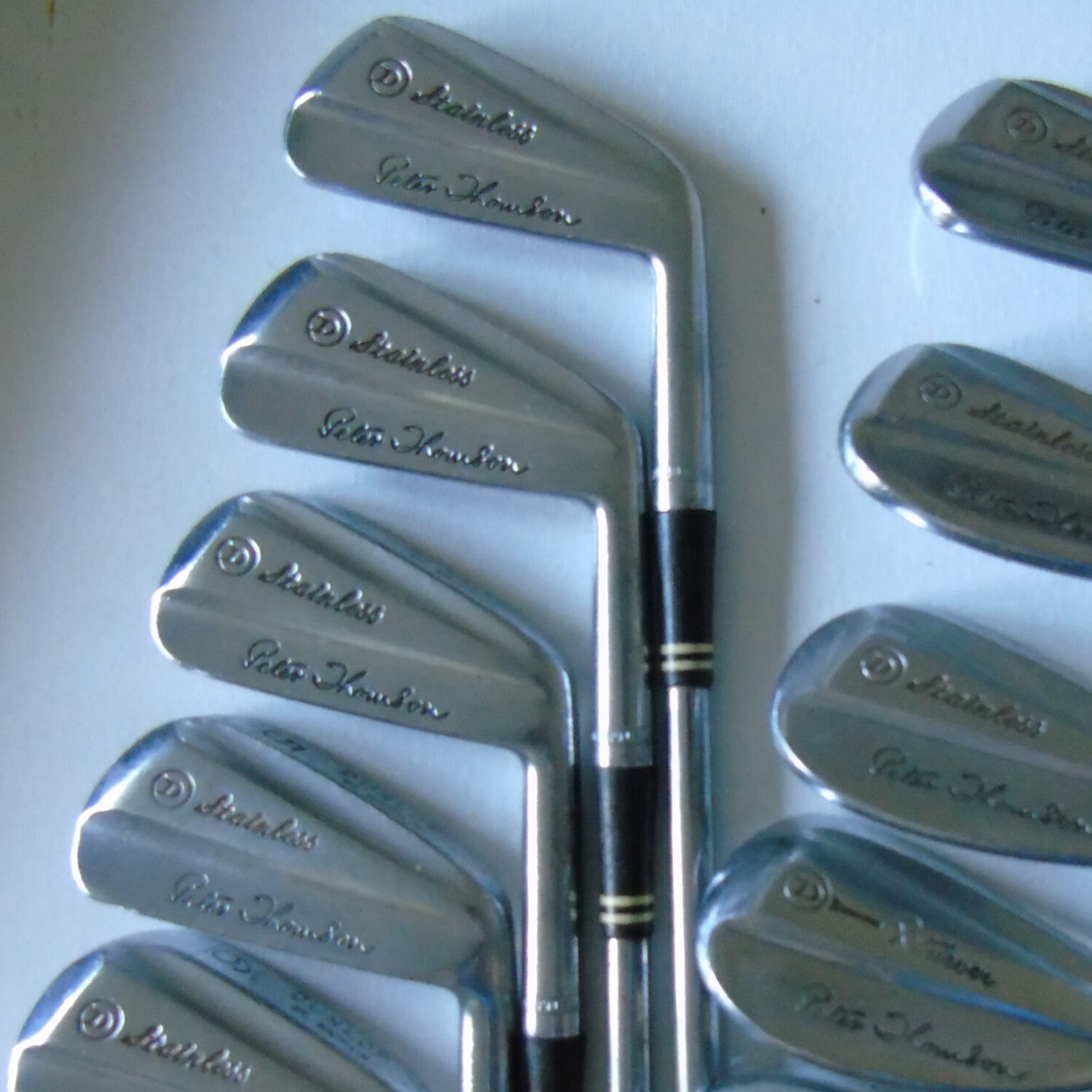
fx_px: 1356
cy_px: 691
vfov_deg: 43.5
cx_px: 772
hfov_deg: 42.9
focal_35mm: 38
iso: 800
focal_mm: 4.4
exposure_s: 1/25
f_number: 3.4
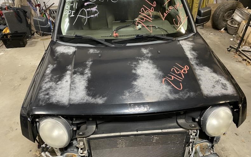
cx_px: 127
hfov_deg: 66.5
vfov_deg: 44.5
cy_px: 79
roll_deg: +0.8
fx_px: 192
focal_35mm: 28
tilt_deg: -33.5
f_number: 1.8
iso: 320
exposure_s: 1/40
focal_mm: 4.25
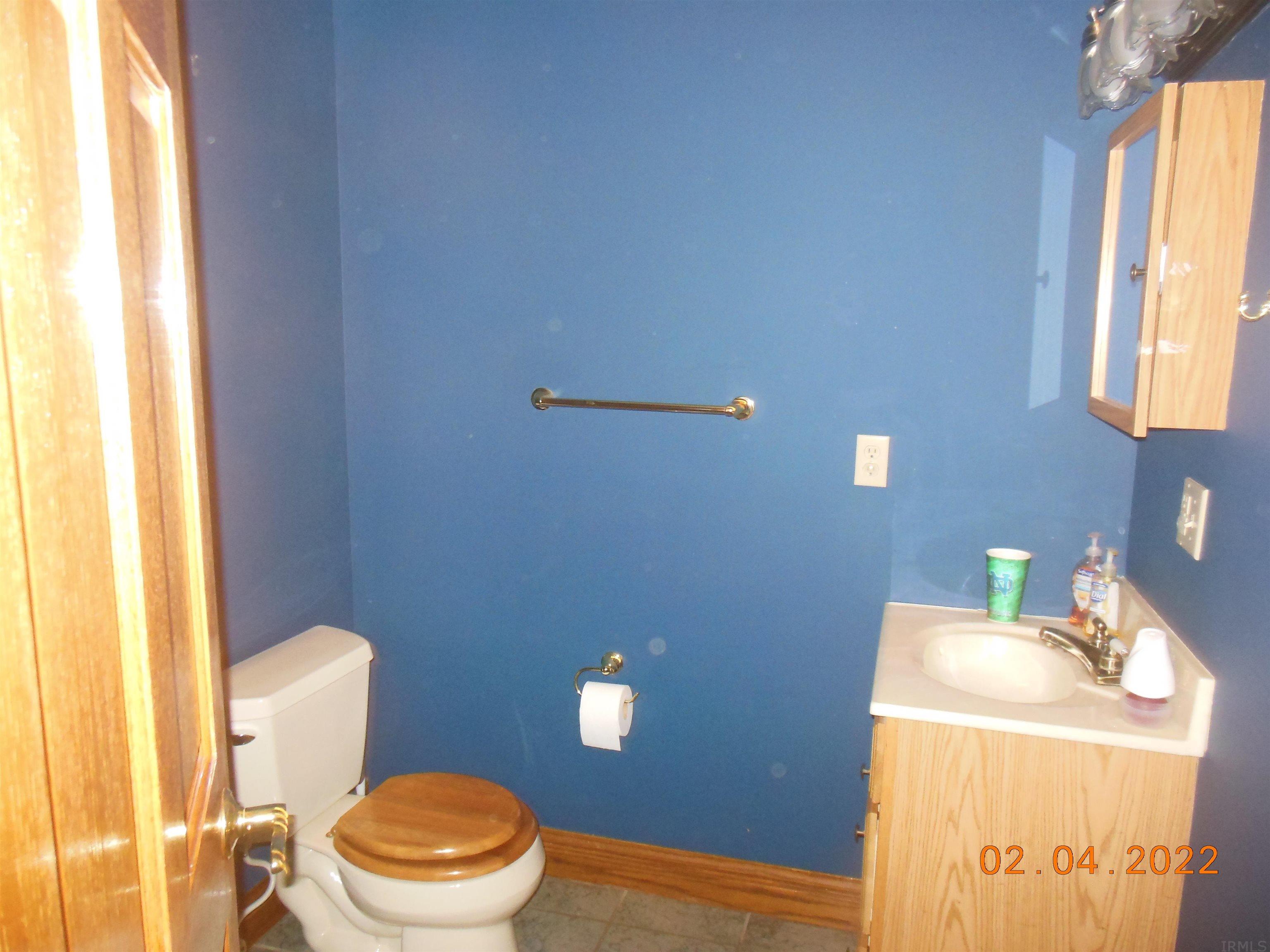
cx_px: 635
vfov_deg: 54.9
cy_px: 476
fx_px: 917
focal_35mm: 25
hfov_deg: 69.4
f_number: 3.2
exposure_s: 1/25
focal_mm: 4.5
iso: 640
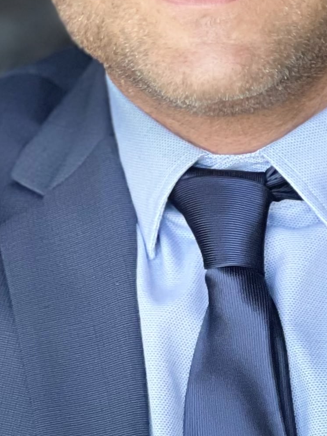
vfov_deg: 6.3
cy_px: 324
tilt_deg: -15.2
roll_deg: -0.6
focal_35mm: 313
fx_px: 3942
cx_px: 270
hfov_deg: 4.7
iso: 160
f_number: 2.8
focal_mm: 9
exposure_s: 1/60
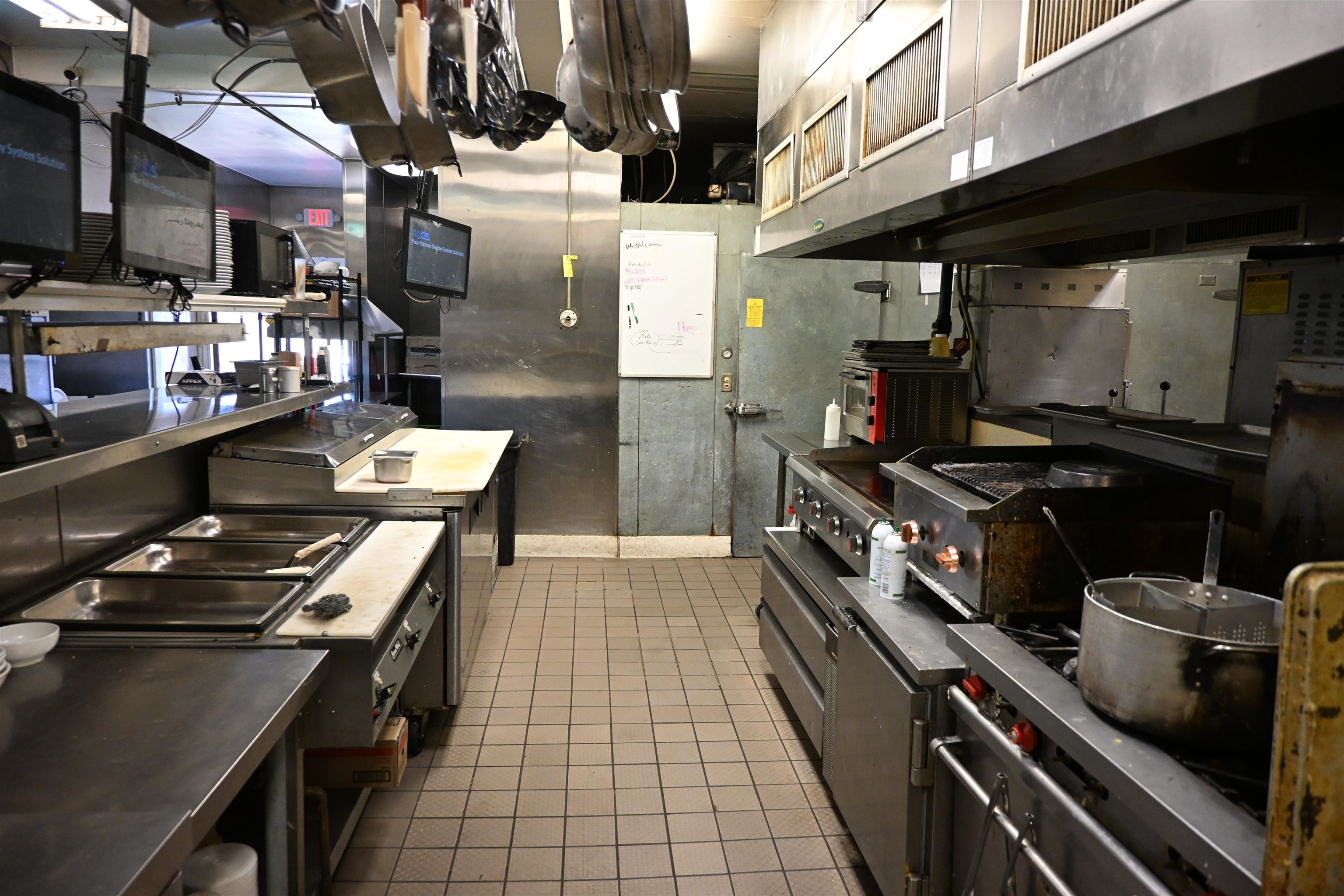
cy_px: 448
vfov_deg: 53.1
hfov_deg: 73.7
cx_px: 672
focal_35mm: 24
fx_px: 896
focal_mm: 16
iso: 2000
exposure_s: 1/125
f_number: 3.5
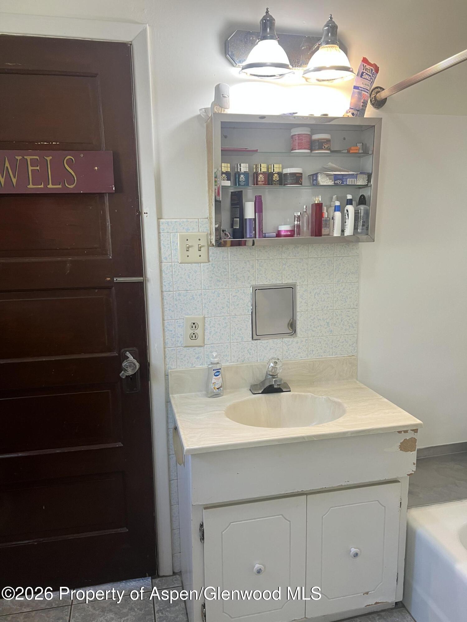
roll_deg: +1.9
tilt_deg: -7.7
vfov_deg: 67.3
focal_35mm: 26
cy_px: 311
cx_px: 234
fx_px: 468
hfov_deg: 53.1
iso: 80
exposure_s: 1/60
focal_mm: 5.7
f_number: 1.5
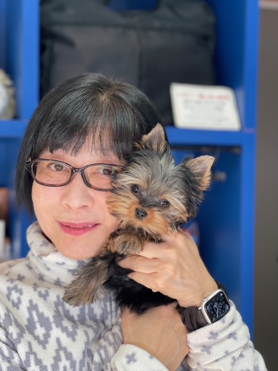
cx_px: 139
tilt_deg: -0.9
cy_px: 186
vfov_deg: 30.3
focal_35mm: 64
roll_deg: -0.8
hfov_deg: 22.9
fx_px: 685
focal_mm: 7.5
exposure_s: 1/112
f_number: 2.2
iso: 80
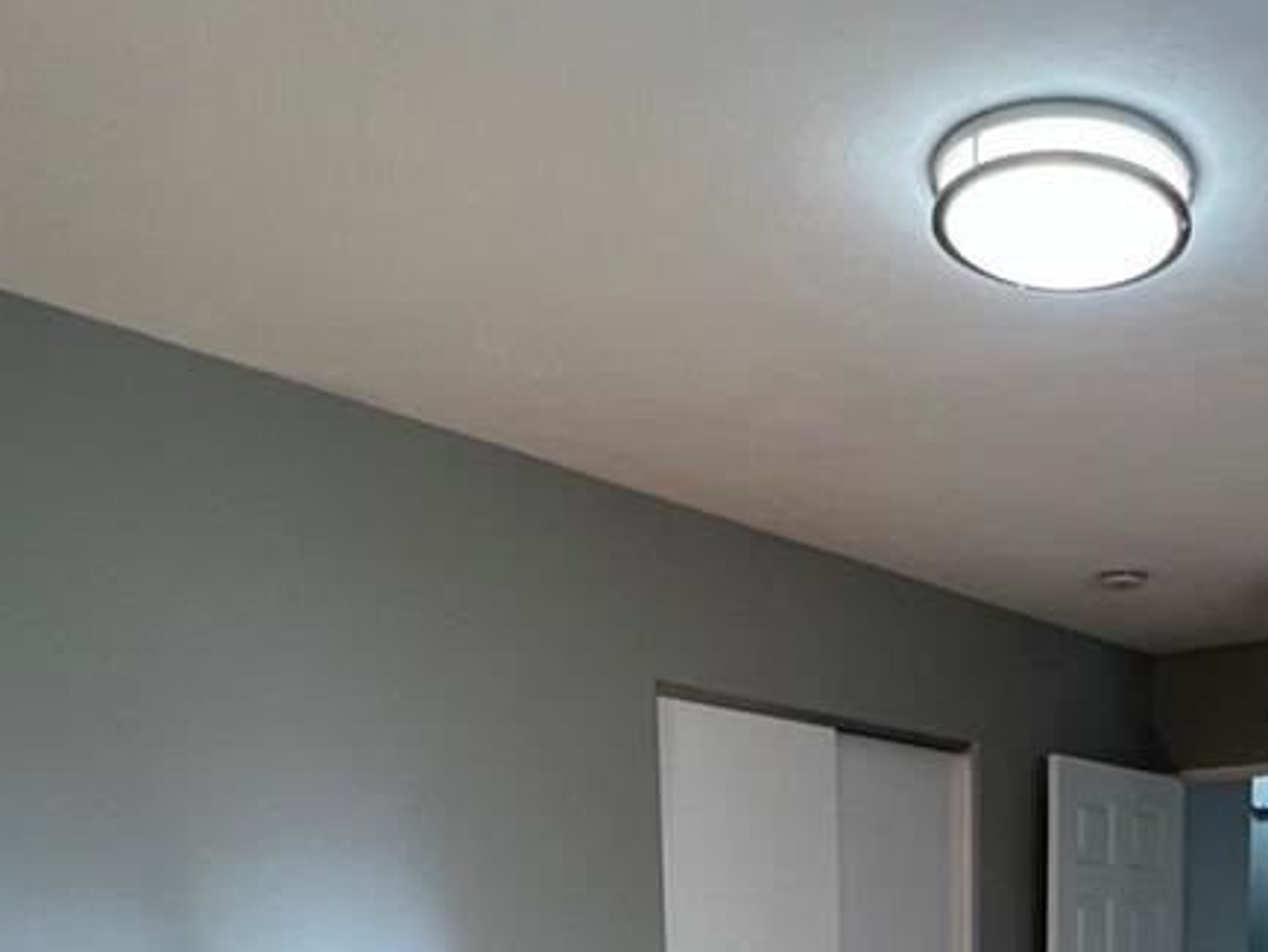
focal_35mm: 36
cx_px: 1037
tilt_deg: -8.7
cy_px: 1169
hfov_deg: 48.1
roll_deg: +0.1
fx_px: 1319
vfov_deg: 32.2
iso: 125
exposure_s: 1/120
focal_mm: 1.57
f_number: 1.8
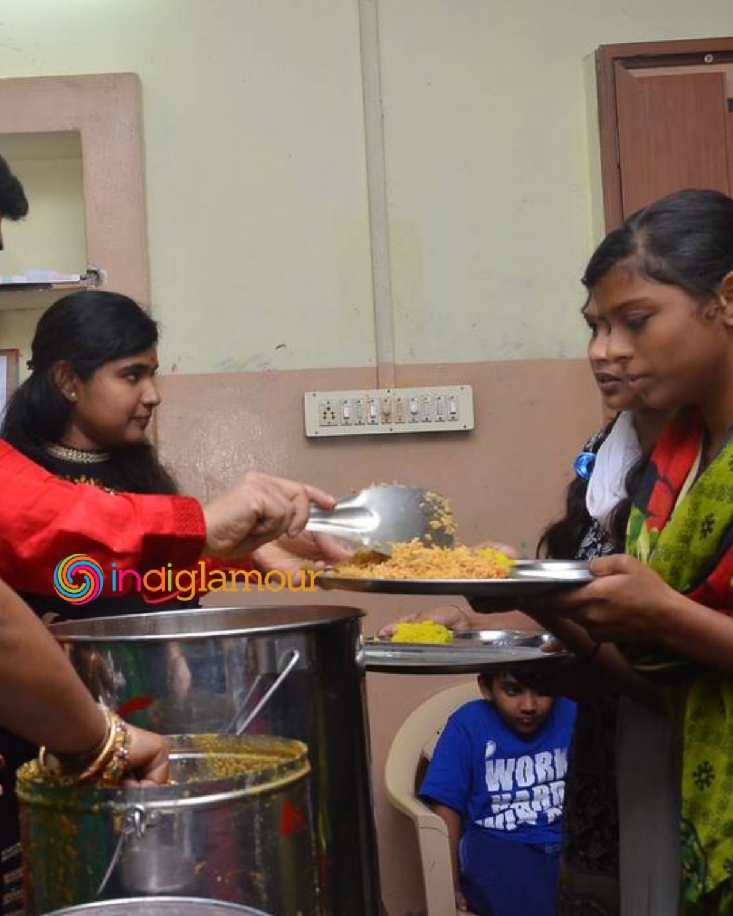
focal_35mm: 51
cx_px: 188
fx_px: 1383
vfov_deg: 36.7
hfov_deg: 29.3
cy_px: 458
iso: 1600
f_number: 7.1
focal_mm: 24
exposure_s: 1/125
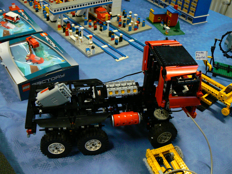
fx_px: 241
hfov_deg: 51.4
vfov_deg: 39.7
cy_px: 87
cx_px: 116
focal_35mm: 36
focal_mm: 6
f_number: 2.8
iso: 200
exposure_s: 1/15
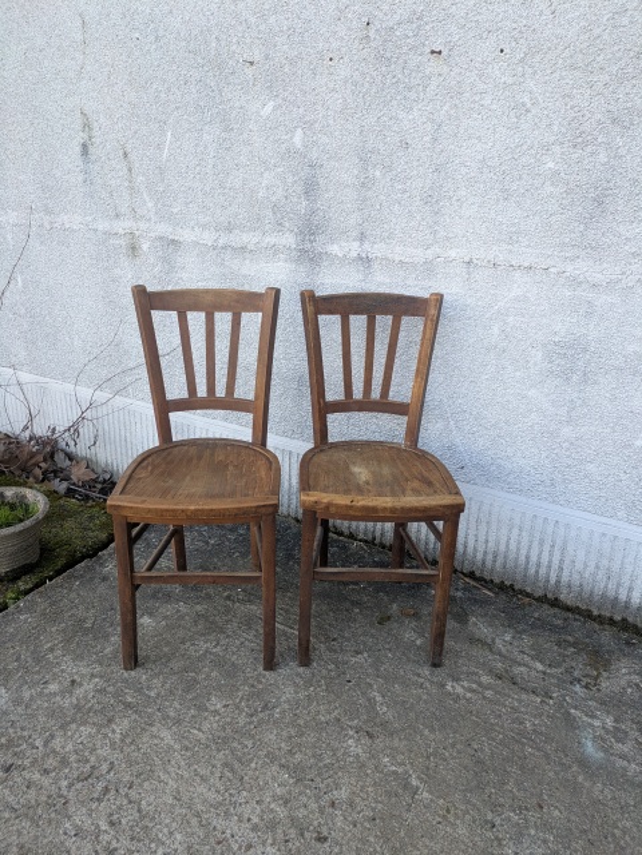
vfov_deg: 69.4
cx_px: 321
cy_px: 428
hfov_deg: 54.9
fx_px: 618
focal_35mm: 25
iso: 75
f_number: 1.89
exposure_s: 1/252
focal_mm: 5.43
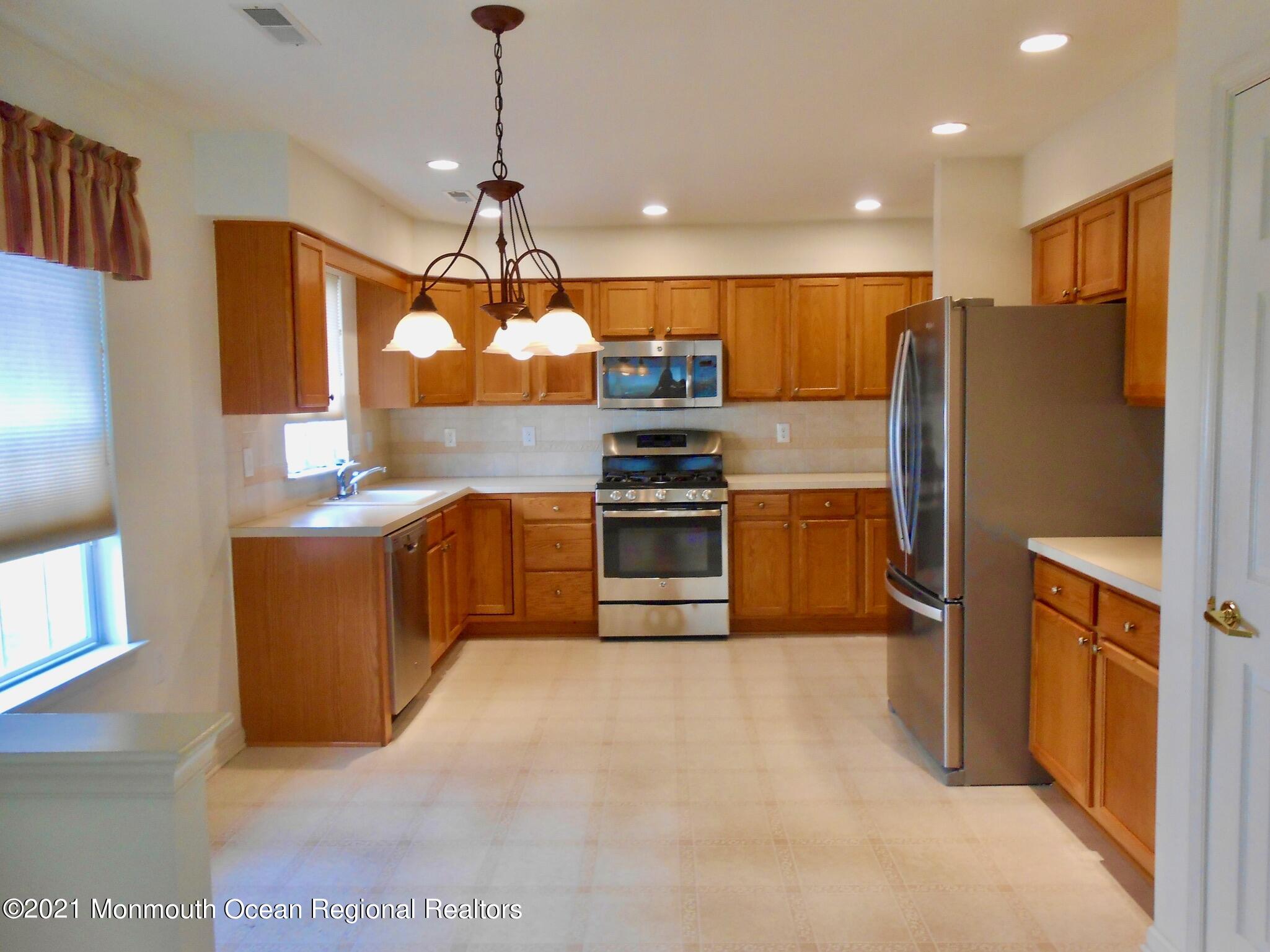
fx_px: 954
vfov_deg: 53.1
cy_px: 476
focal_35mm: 26
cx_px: 635
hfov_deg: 67.3
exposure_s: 1/30
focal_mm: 4.6
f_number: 3.5
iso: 200
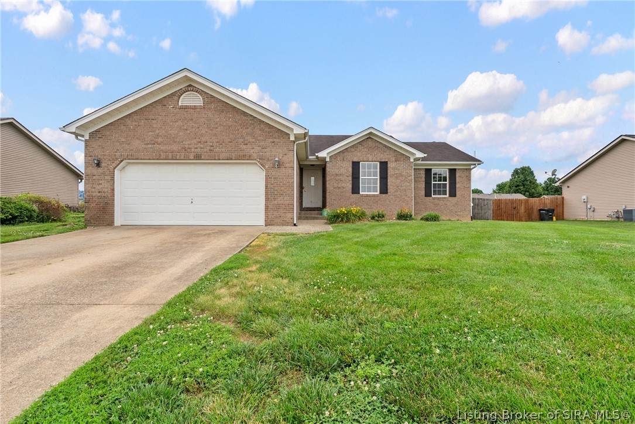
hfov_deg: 96.7
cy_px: 212
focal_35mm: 16
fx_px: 282
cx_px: 318
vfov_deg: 73.8
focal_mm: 16
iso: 400
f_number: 11
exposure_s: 1/125
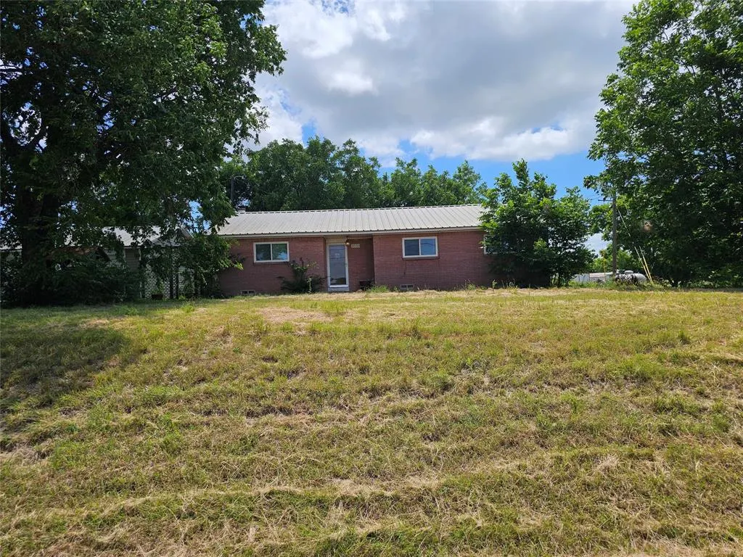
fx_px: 494
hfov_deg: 73.9
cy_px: 278
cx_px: 372
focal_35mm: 23
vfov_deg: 58.9
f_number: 1.7
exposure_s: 1/1027
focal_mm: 6.3
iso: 10
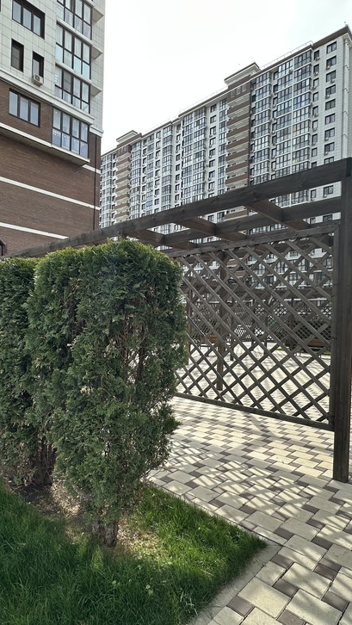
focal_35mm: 21
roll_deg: -2.2
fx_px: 348
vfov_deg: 83.8
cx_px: 108
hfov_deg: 52.3
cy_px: 321
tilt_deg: -1.2
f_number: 2.2
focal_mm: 2.22
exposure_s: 1/545
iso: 40
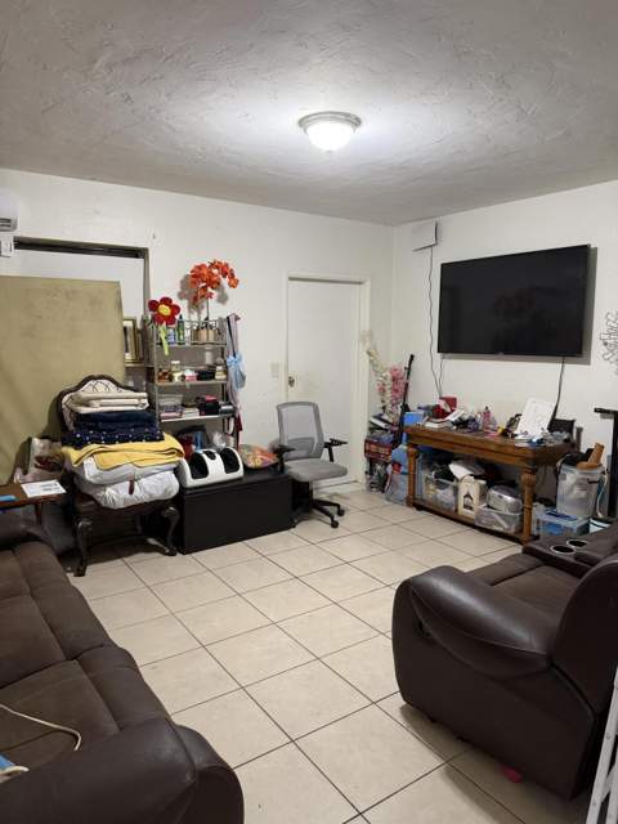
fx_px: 571
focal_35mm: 24
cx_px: 309
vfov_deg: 71.6
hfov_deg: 56.8
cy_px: 412
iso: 500
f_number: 1.78
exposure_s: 1/60
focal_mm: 6.76
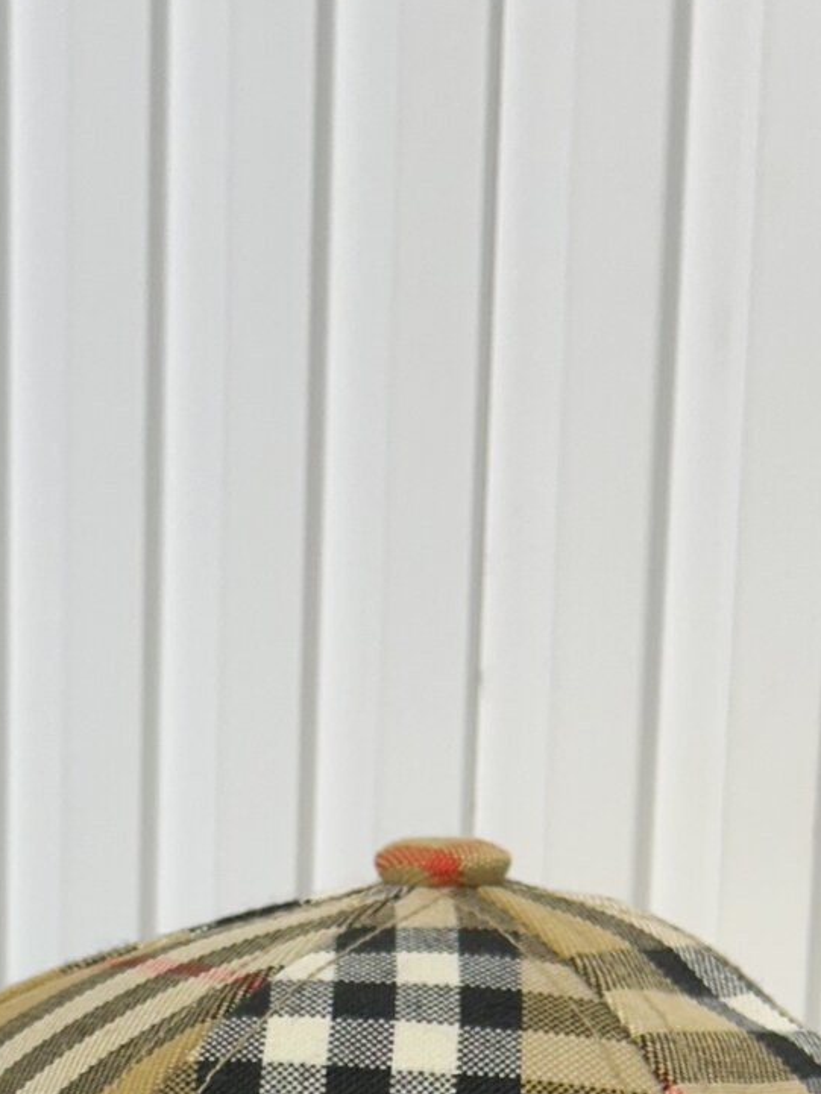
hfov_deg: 10.4
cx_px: 214
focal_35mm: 142
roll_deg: -0.9
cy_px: 1600
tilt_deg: -14.0
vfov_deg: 13.2
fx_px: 4489
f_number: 1.78
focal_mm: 6.86
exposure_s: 1/100
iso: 50
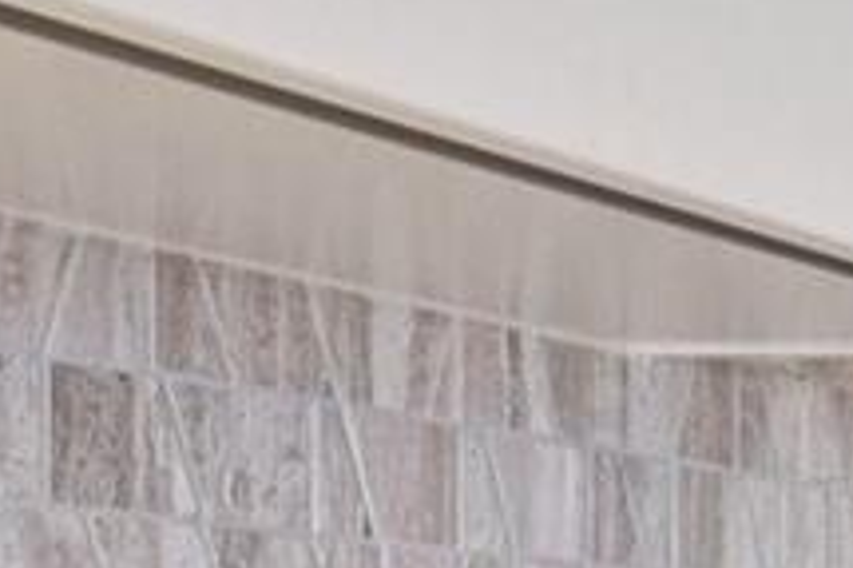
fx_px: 2817
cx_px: 2880
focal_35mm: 119
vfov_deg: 10.8
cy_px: 1011
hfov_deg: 9.9
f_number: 8
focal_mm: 16
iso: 2200
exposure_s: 1/15
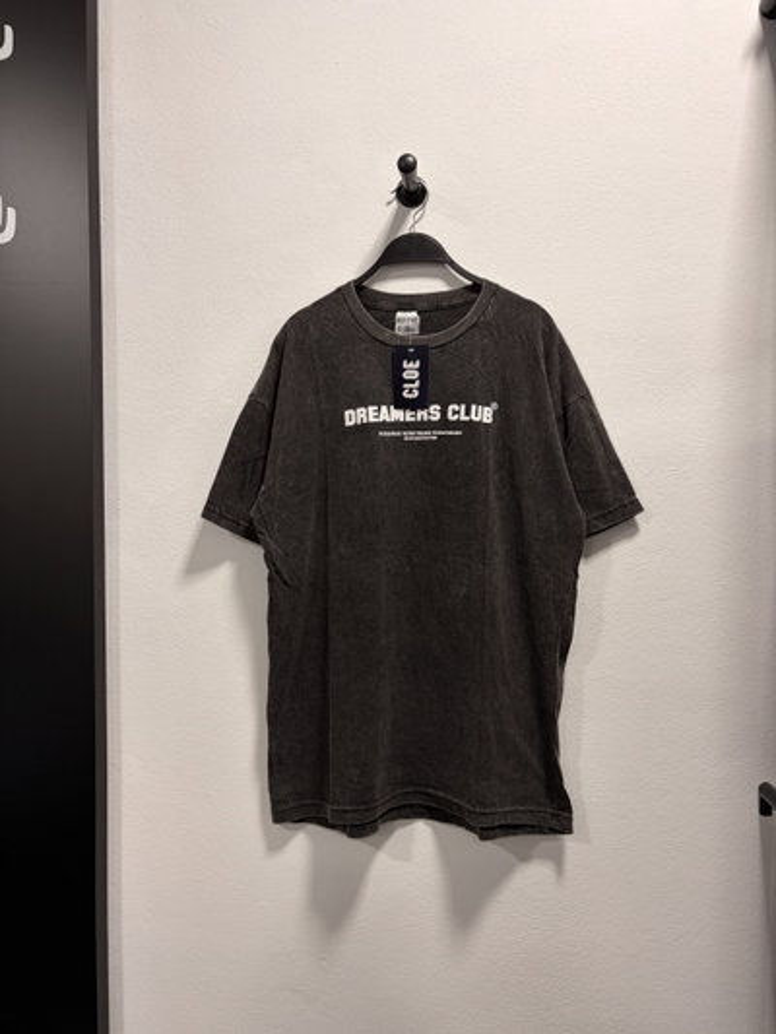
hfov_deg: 53.1
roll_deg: +0.2
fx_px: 777
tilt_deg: -0.4
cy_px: 517
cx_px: 388
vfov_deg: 67.3
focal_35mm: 26
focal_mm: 5.96
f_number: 1.6
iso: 80
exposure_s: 1/50
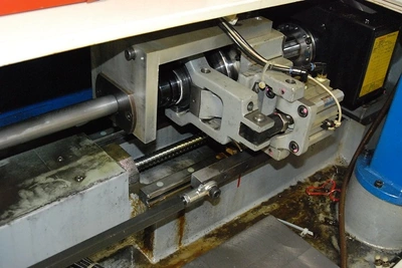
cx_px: 201
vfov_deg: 31.9
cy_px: 134
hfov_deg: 46.4
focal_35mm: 42
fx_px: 469
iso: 1600
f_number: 5.6
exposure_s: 1/60
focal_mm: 28
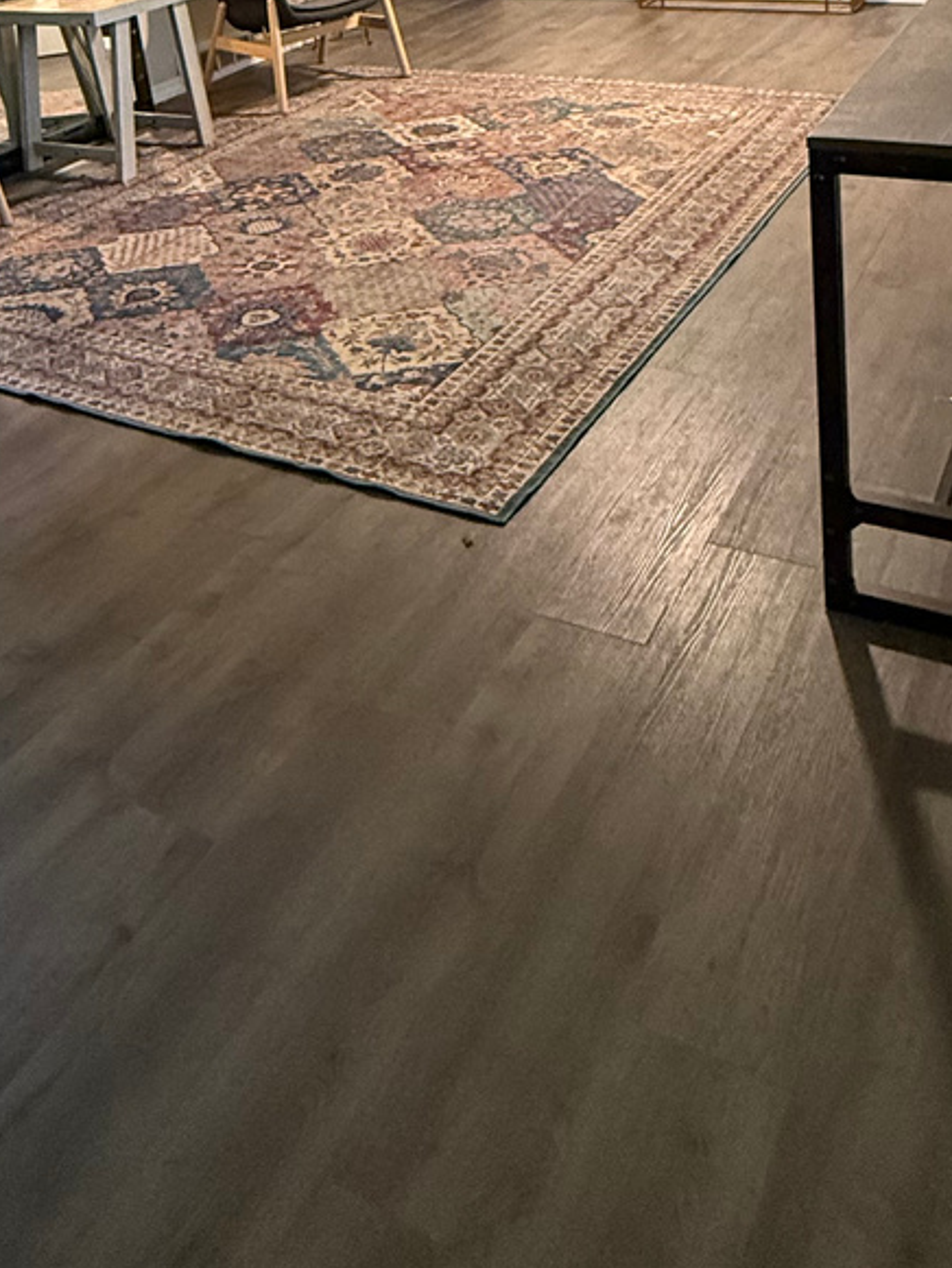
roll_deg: +4.8
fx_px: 1356
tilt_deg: -10.0
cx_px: 371
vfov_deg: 43.5
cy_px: 22
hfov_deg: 38.5
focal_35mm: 37
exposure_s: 1/60
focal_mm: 2.22
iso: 400
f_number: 2.2
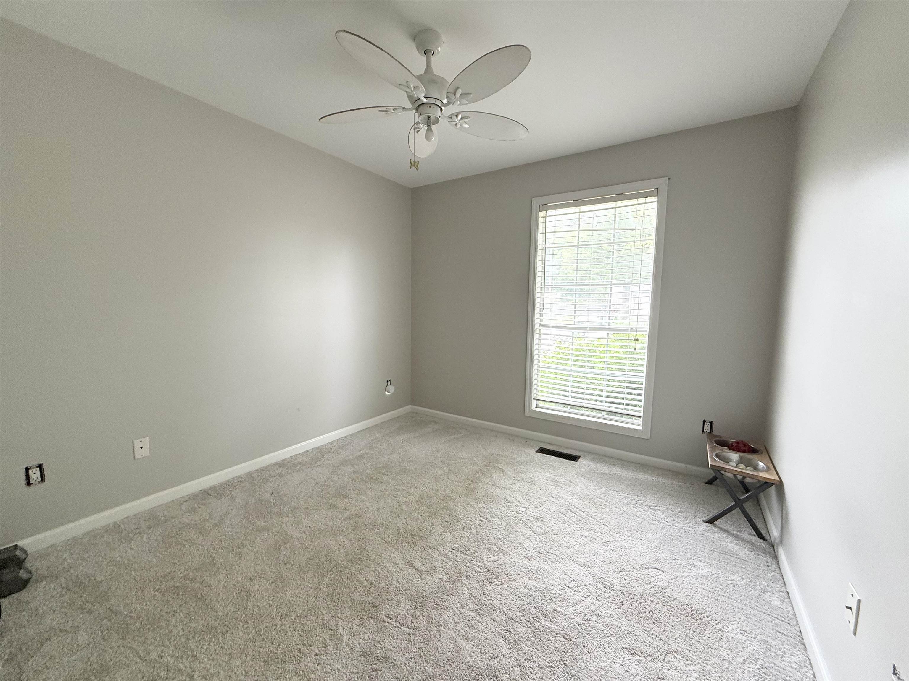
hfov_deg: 102.1
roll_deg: -0.3
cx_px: 454
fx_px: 368
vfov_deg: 85.7
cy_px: 340
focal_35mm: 14
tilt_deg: -5.6
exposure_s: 1/99
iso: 100
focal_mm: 2.22
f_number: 2.2
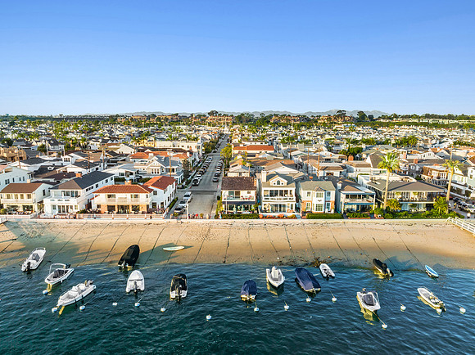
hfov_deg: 71.6
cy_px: 178
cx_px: 238
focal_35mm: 24
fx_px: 329
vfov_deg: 56.7
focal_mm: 12.29
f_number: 10
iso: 100
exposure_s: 1/80
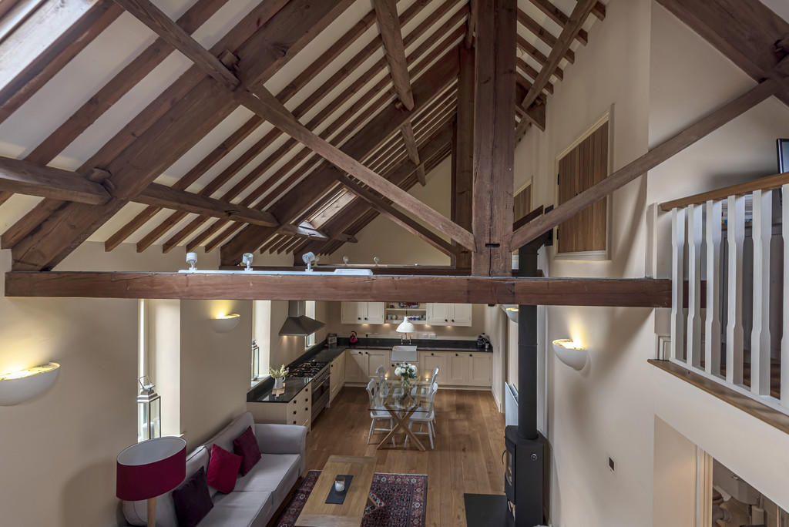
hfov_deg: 96.7
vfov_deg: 73.8
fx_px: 351
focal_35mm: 16
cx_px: 394
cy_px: 264
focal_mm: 16
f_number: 8
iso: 250
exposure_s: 1/30
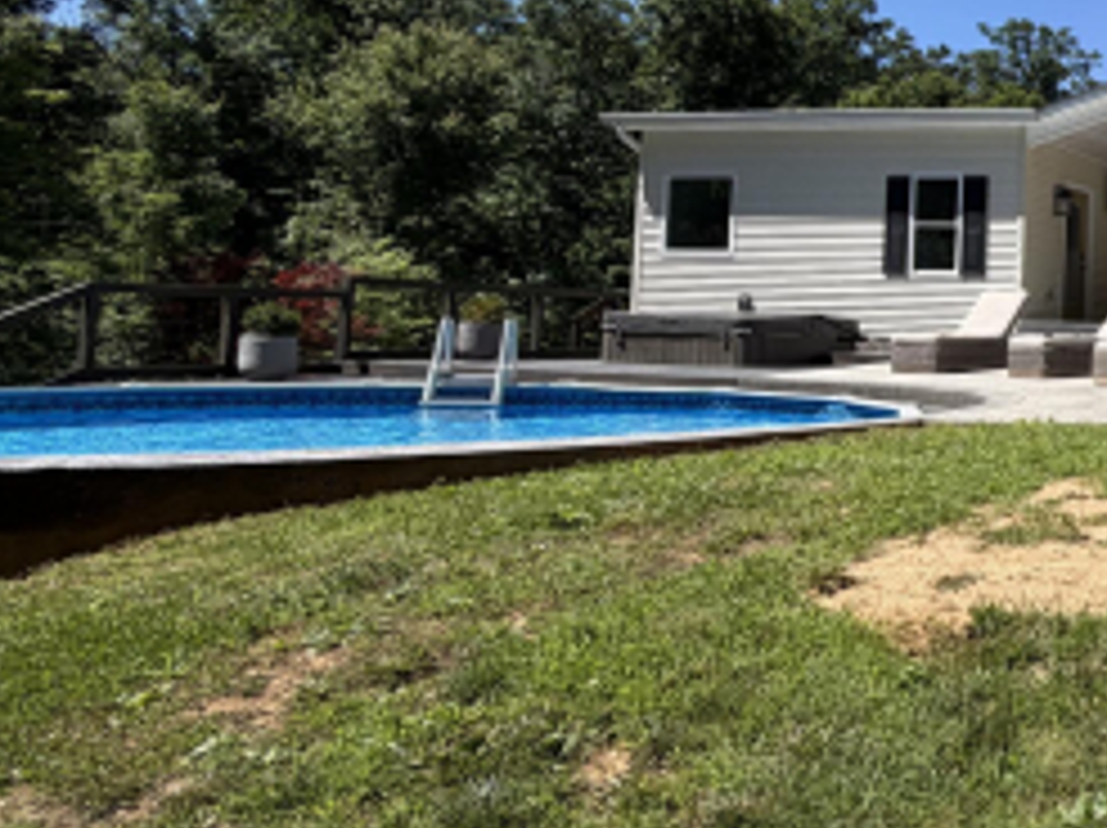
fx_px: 1214
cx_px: 1406
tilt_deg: +2.4
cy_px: 274
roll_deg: -1.1
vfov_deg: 37.2
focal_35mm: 38
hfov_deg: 35.3
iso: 25
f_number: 2.2
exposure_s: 1/770
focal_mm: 2.22
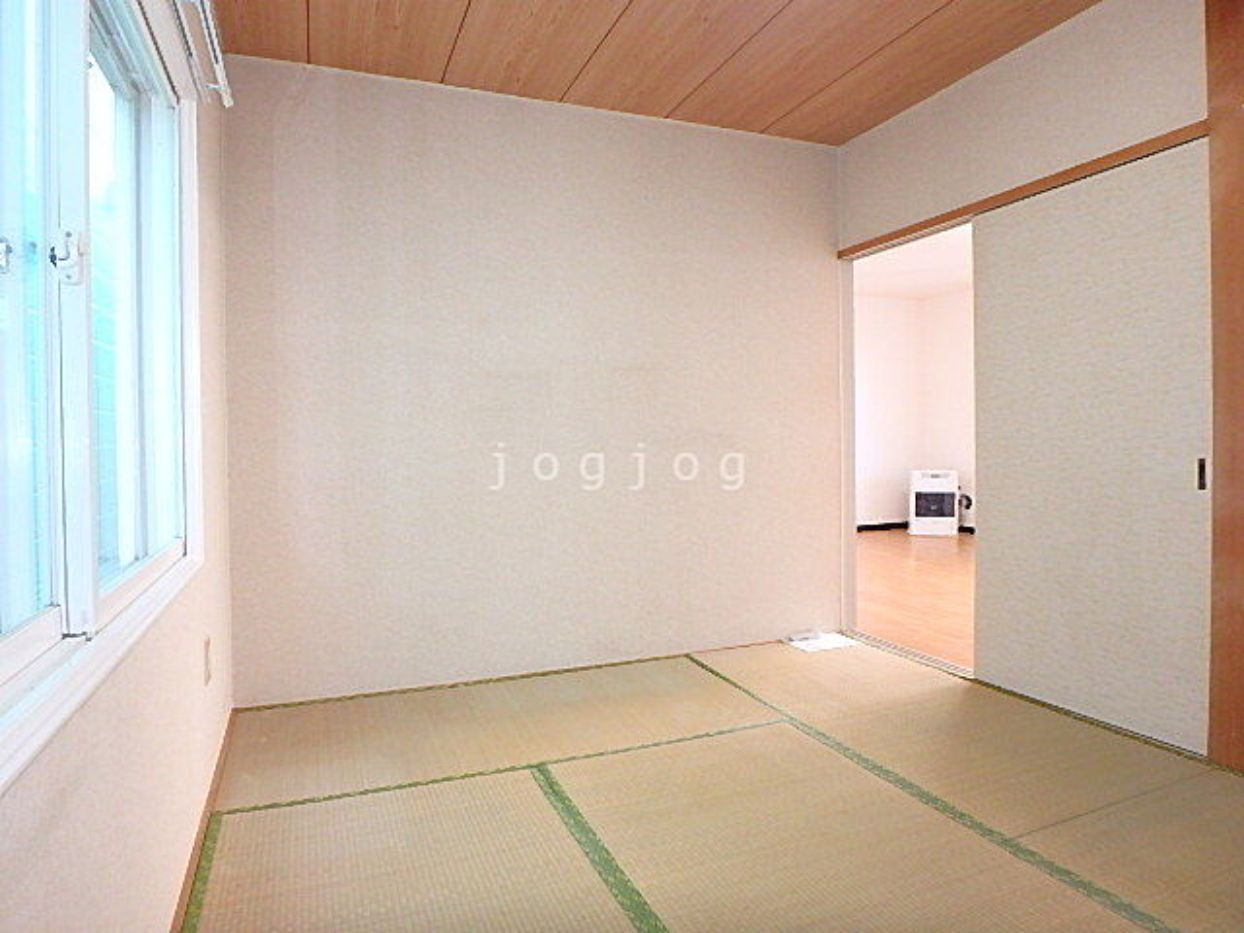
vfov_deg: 63.4
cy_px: 466
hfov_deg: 79.0
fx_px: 755
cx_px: 622
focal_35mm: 21
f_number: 3.5
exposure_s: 1/30
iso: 400
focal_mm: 3.7
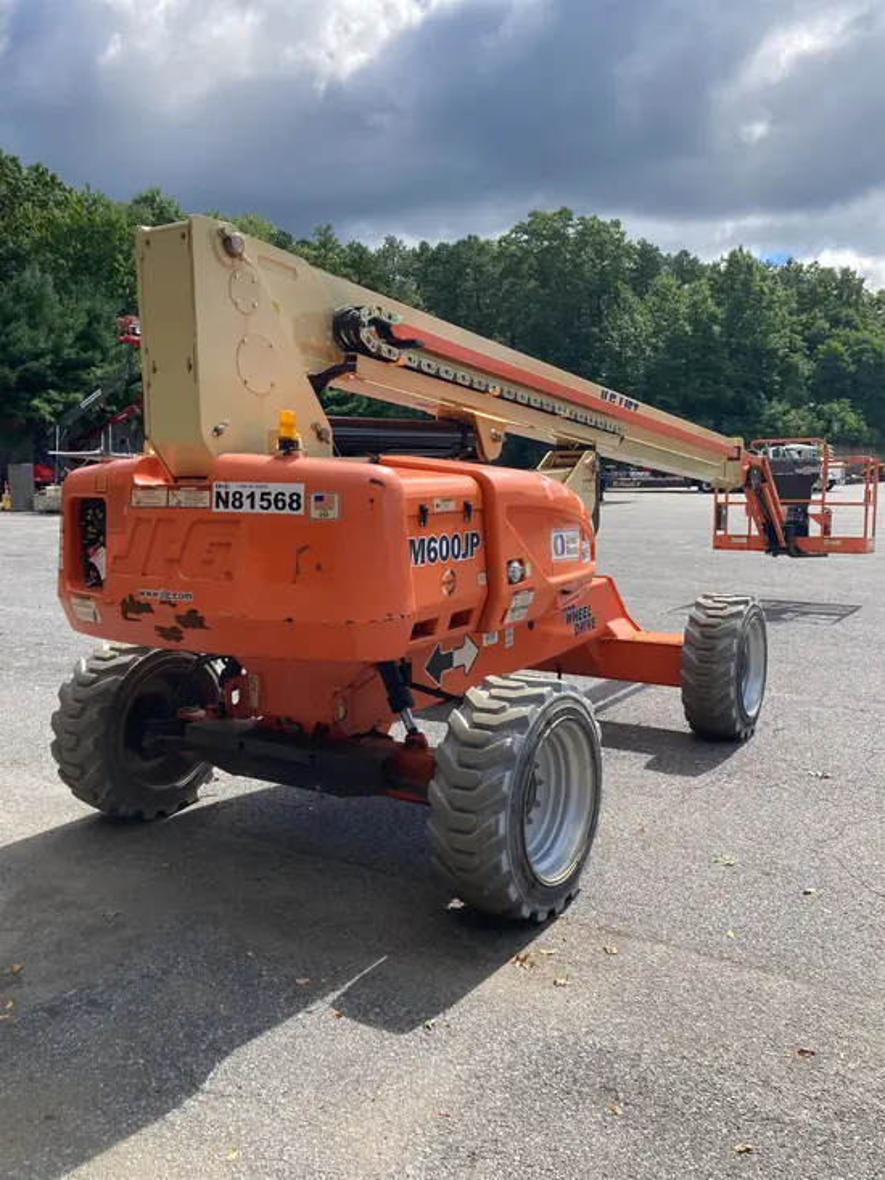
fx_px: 954
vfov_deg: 63.4
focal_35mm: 28
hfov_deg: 49.8
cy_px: 590
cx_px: 442
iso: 20
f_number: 1.8
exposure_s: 1/1156
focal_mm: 3.99
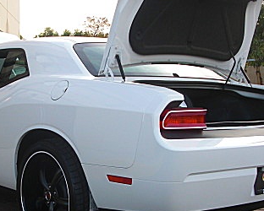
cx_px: 78
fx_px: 563
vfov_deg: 21.2
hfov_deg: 26.2
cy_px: 135
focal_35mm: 72
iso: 50
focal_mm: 6.3
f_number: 2.8
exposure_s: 1/160
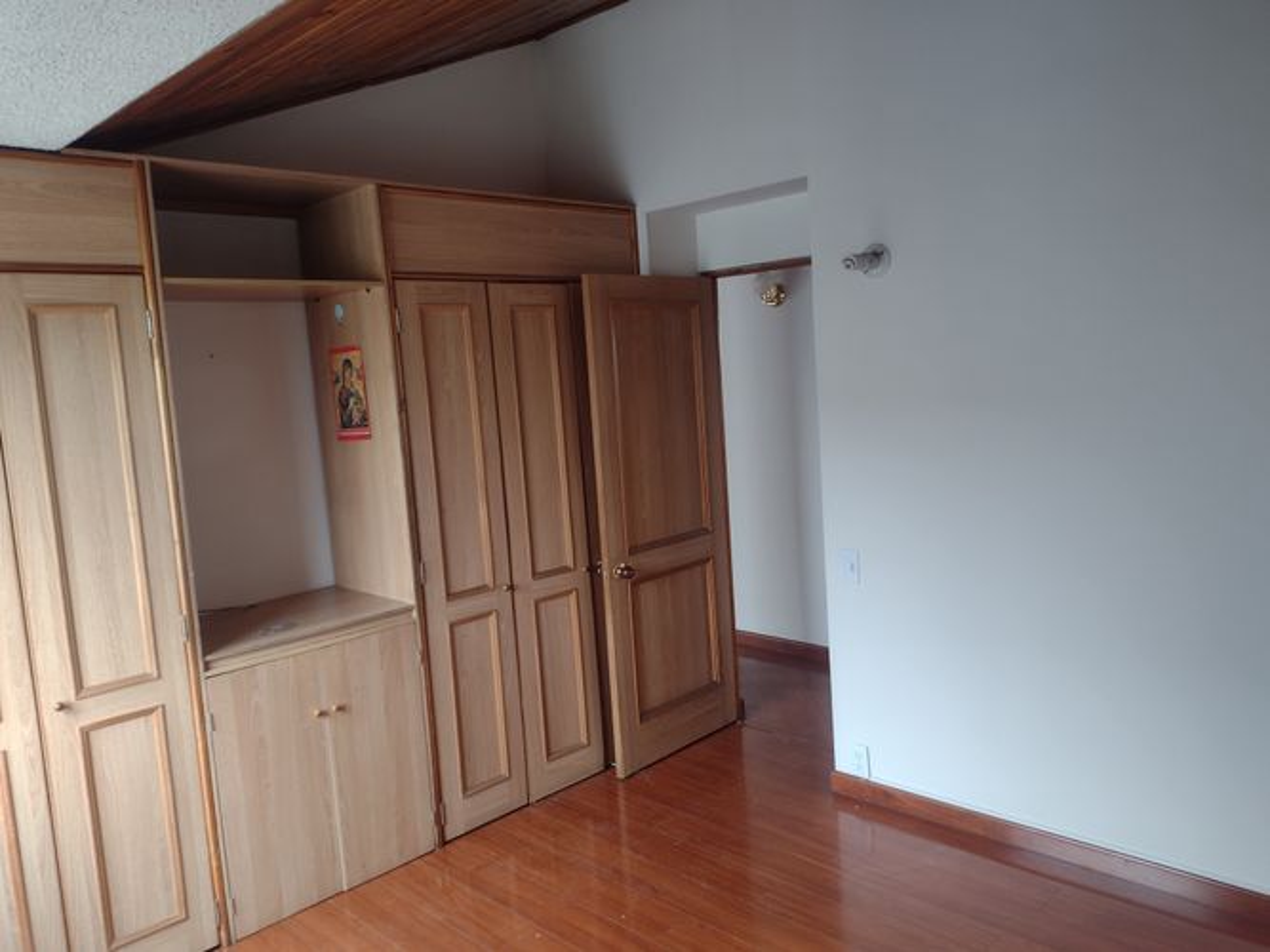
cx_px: 635
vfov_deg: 51.3
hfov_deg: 65.3
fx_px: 990
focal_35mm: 27
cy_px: 476
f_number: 1.7
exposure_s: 1/60
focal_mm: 4.71
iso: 133
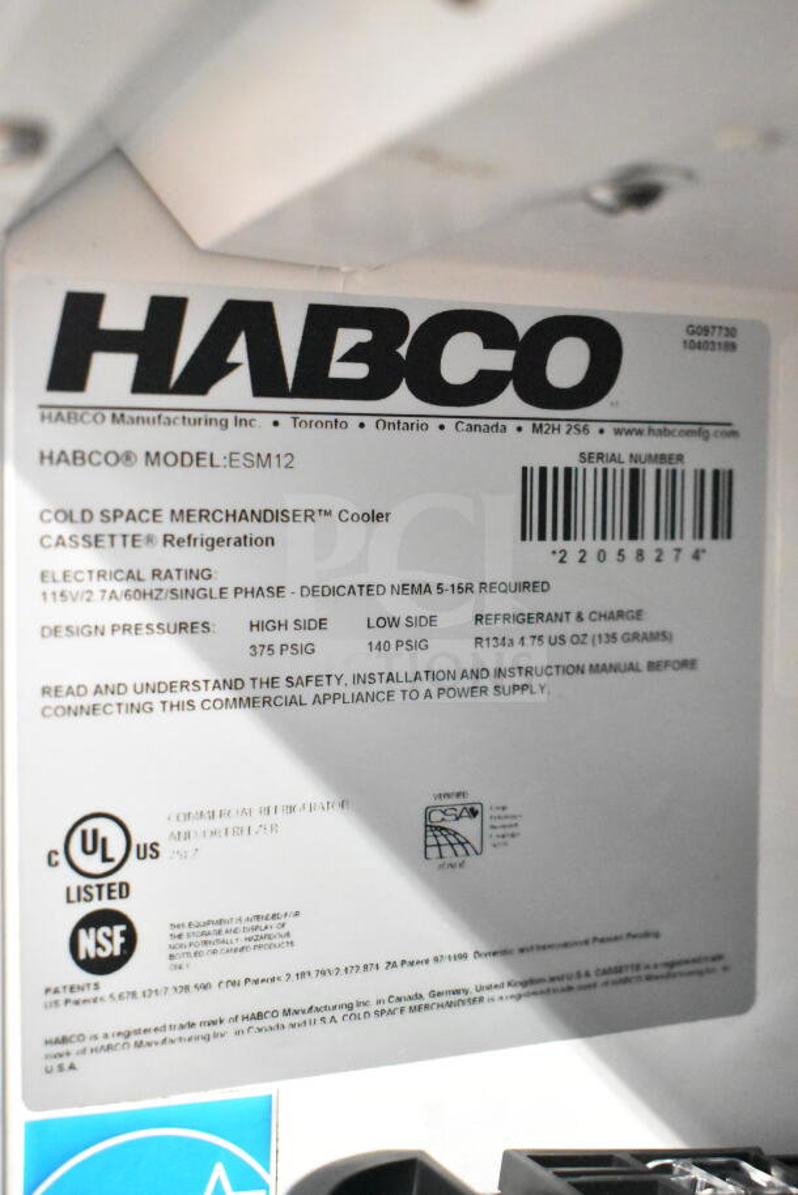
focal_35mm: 46
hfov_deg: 29.0
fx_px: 1545
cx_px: 399
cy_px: 598
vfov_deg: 42.3
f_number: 4.2
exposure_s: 1/50
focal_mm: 31
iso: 18000
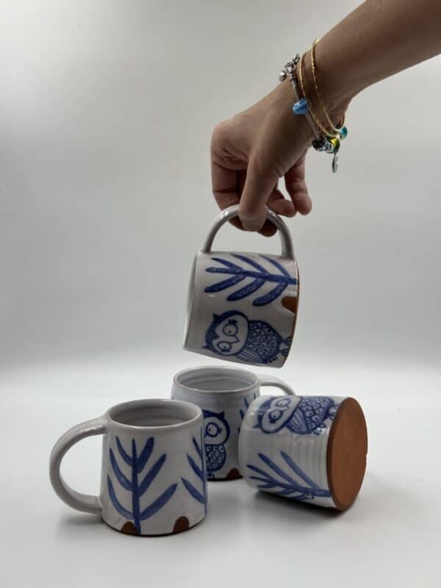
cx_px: 220
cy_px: 294
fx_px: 815
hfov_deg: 30.3
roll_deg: -1.3
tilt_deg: -12.5
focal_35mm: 48
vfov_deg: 39.7
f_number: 1.78
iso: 64
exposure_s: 1/623
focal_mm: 6.86
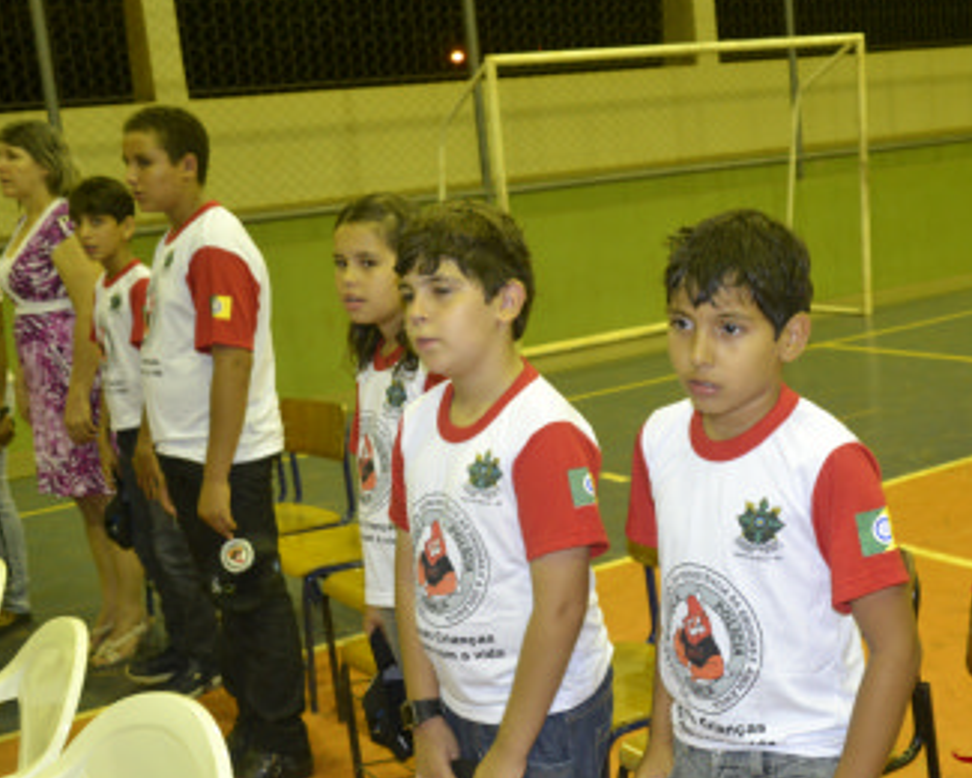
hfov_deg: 35.7
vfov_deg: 29.1
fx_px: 1496
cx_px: 625
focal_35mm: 52
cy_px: 453
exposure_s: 1/60
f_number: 3.8
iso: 1800
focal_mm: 24
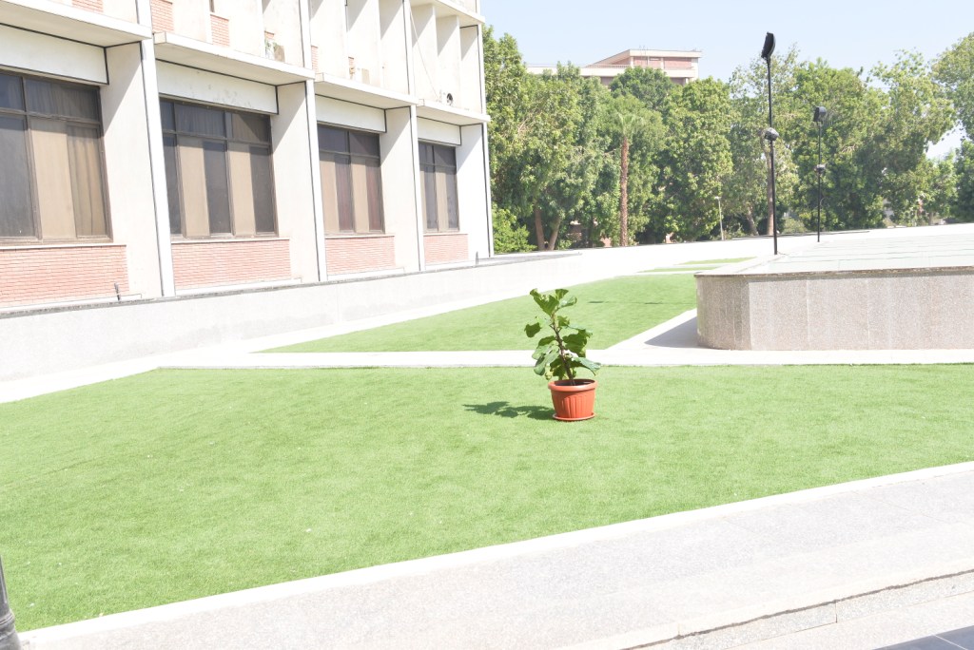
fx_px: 975
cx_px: 487
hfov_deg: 53.1
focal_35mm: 36
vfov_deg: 36.9
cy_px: 325
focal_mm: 36
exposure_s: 1/400
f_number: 13
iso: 800
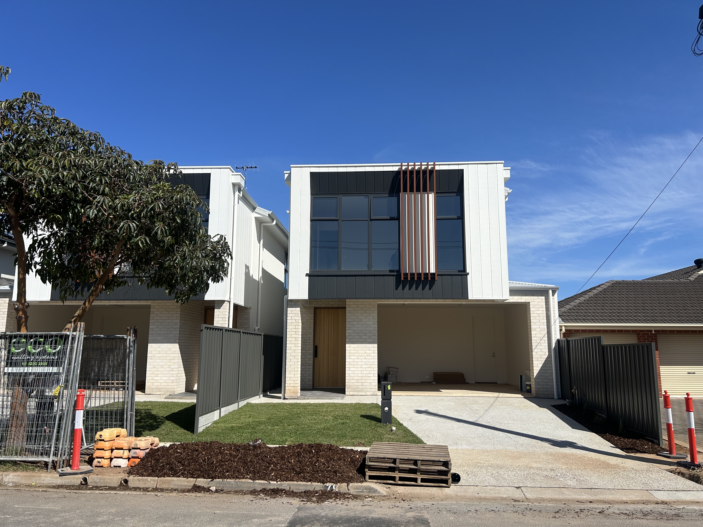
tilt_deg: +8.0
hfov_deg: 67.3
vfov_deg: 53.1
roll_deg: -0.3
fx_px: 528
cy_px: 264
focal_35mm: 26
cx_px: 352
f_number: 1.5
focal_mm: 5.7
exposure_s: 1/6211
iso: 50
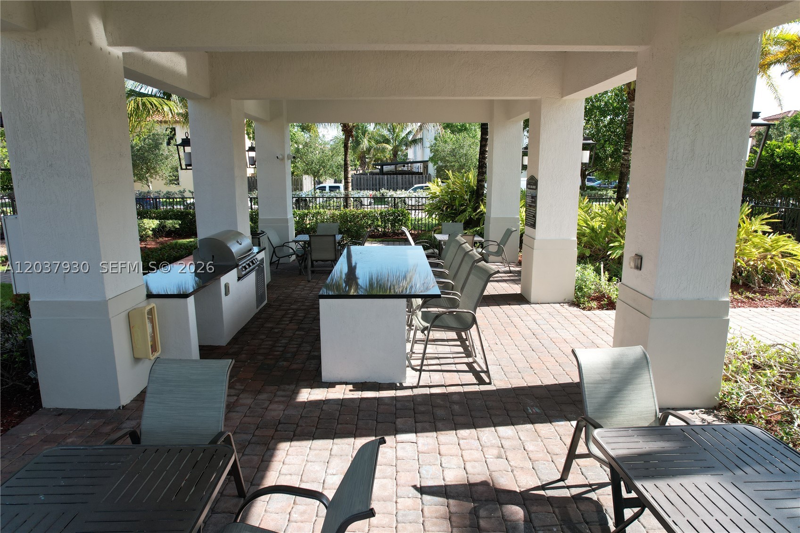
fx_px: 489
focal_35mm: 22
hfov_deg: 78.6
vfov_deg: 57.2
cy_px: 266
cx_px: 400
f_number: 2.8
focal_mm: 8.38
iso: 100
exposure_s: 1/500
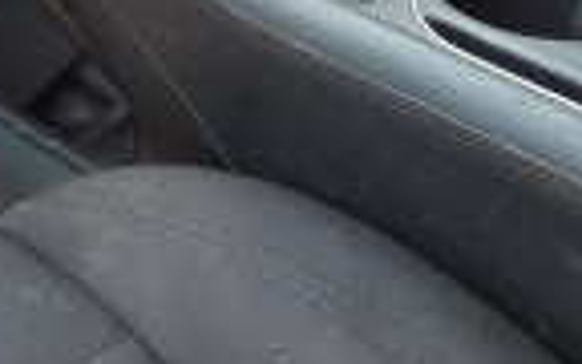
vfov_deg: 11.2
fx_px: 1792
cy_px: -174
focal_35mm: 113
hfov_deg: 17.5
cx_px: -125
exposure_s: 1/33
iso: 151
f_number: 3.2
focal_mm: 4.3
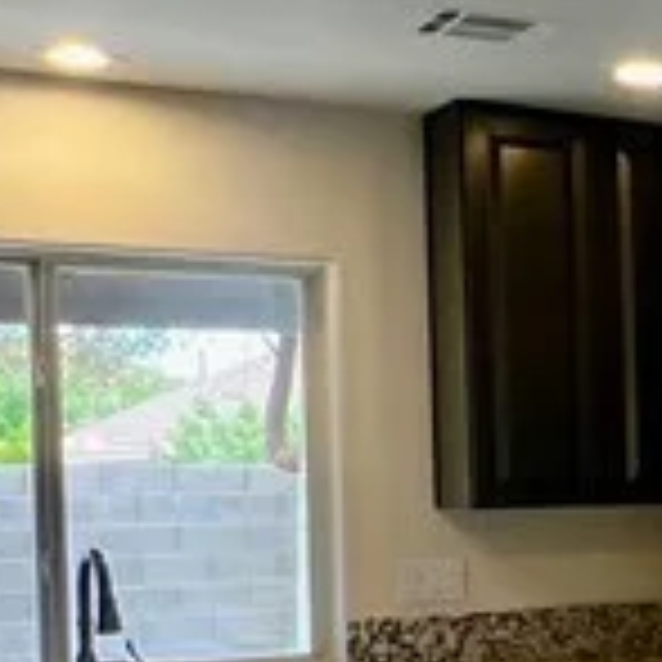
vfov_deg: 21.4
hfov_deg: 15.8
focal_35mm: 80
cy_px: 531
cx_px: 1410
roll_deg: +1.5
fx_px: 1731
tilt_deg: -1.8
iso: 50
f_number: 1.8
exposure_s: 1/120
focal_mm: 1.57
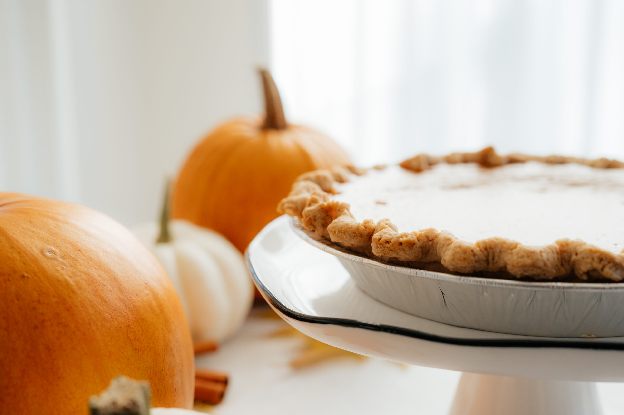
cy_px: 208
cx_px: 312
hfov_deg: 39.6
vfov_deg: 27.0
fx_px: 866
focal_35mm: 50
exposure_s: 1/200
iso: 640
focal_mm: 50
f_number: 4.5
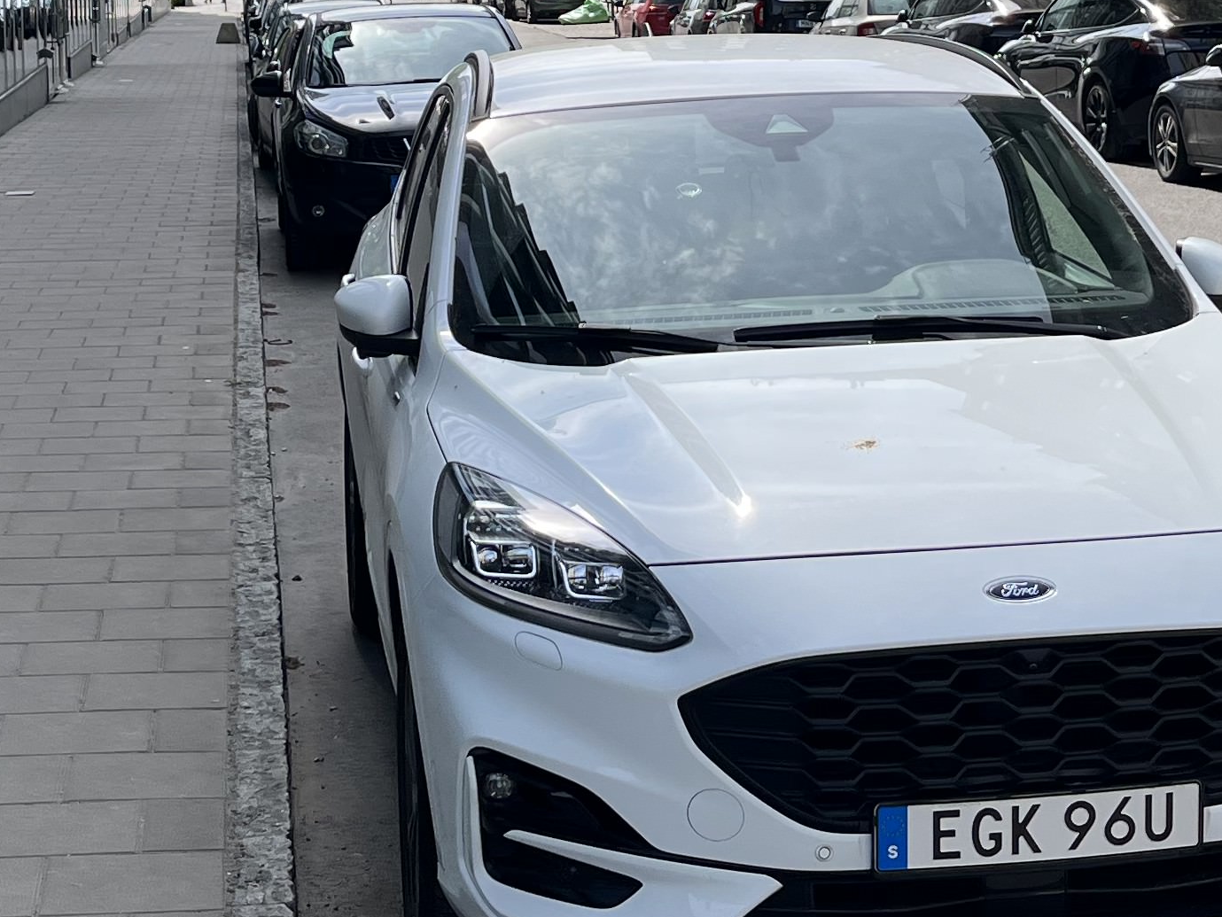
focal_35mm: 76
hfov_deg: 25.7
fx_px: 2684
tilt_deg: -0.8
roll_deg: +1.6
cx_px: 589
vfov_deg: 18.9
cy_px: 16
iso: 50
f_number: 1.6
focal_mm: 5.1
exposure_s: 1/2463
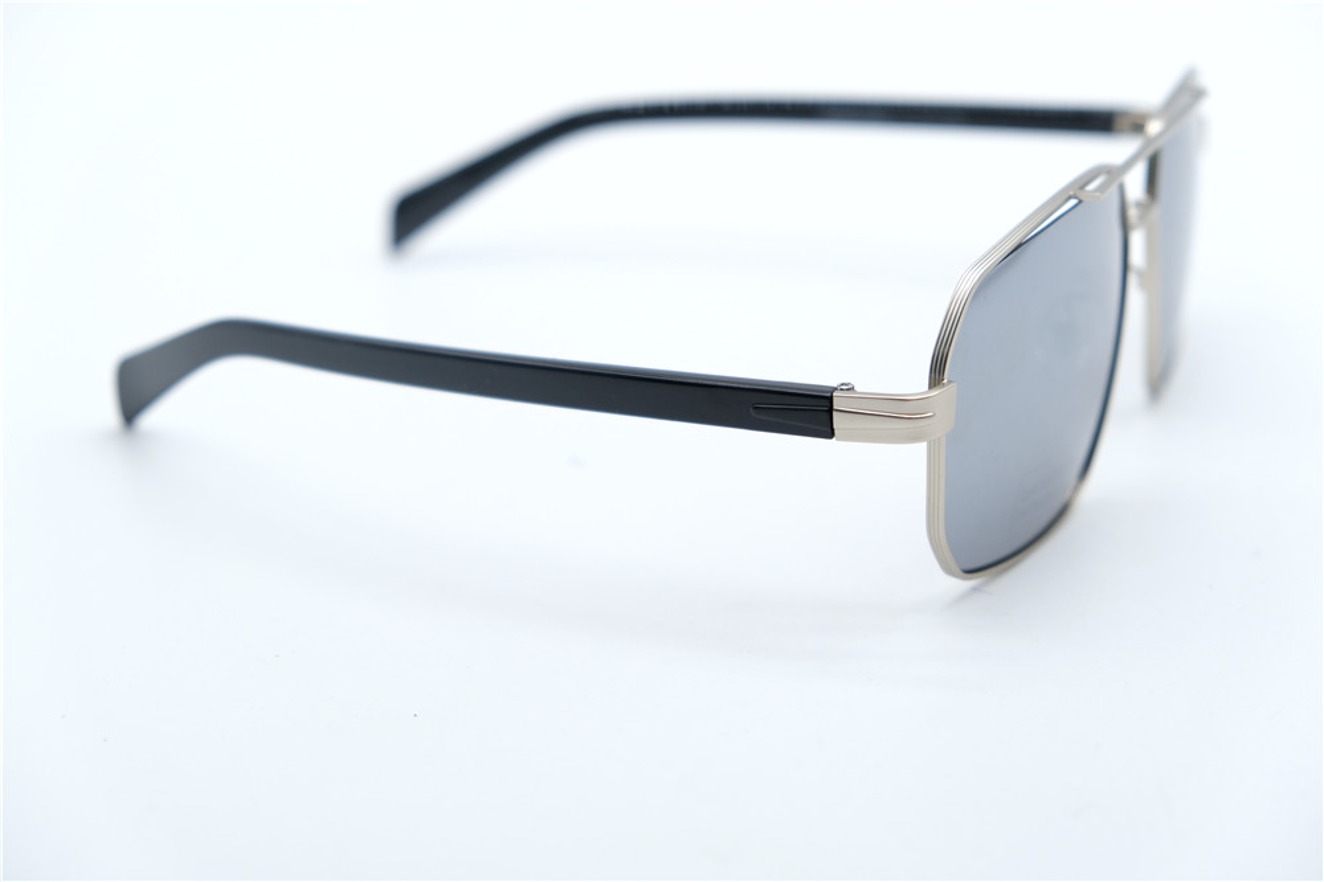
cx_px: 662
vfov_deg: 17.9
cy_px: 441
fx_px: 2794
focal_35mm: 76
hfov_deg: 26.7
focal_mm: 50.5
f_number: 4
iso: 640
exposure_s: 1/1000
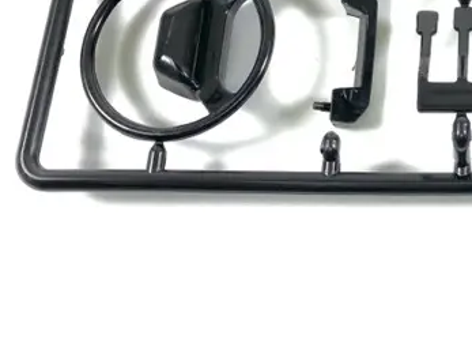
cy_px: -38
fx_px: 818
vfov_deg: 22.9
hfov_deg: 29.6
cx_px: 494
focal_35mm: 60
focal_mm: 4.25
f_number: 1.8
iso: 32
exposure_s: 1/302
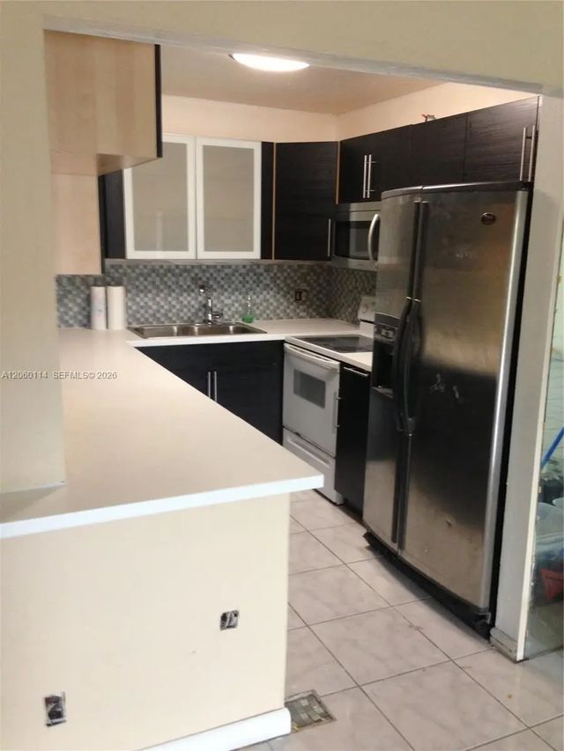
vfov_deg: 55.3
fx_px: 717
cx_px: 282
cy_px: 376
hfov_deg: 43.0
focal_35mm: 33
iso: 160
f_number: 2.4
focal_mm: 4.13
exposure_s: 1/20
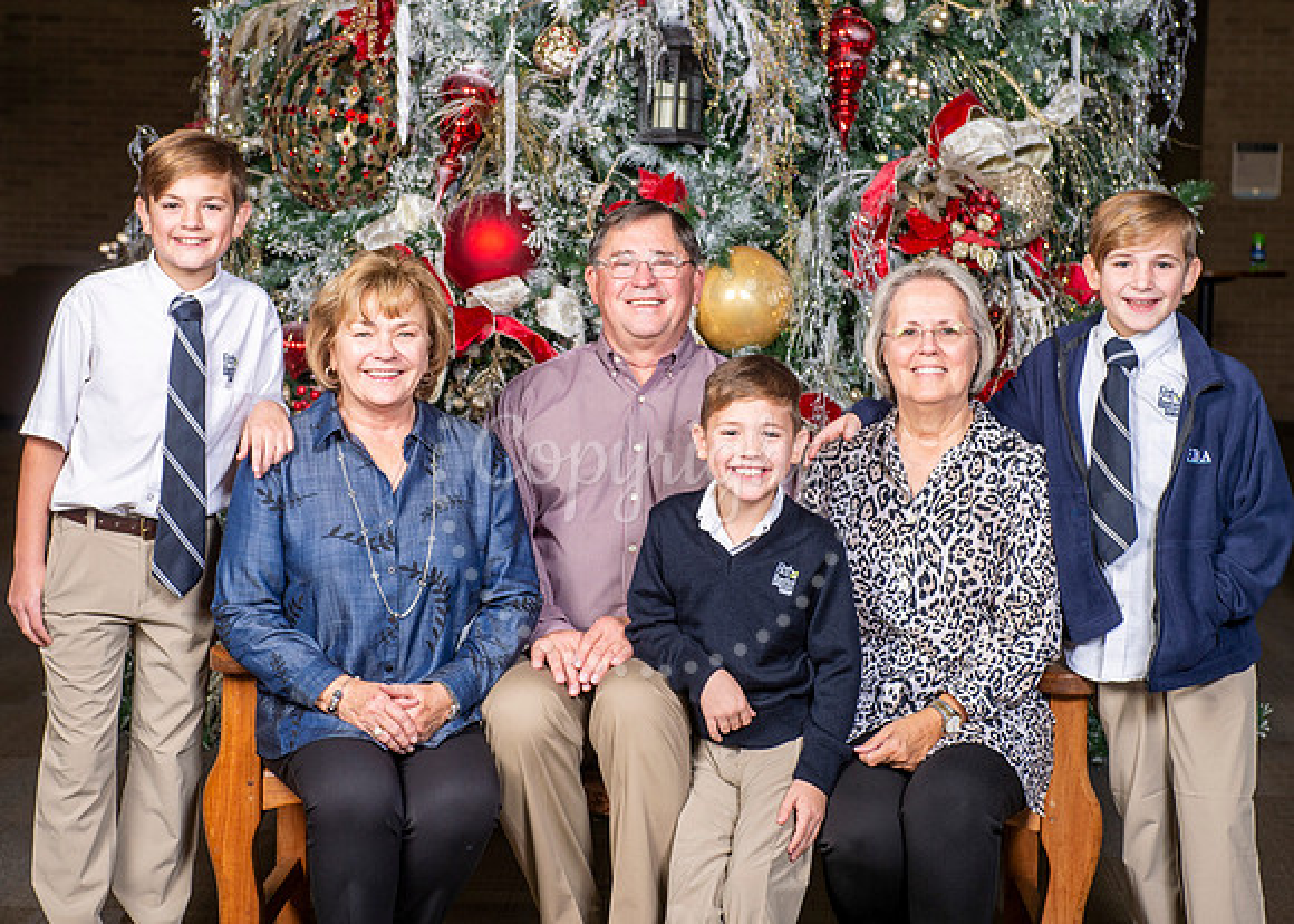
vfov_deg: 20.9
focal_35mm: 68
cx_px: 658
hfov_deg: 28.9
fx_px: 2509
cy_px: 423
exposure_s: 1/125
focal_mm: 60
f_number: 7.1
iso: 160
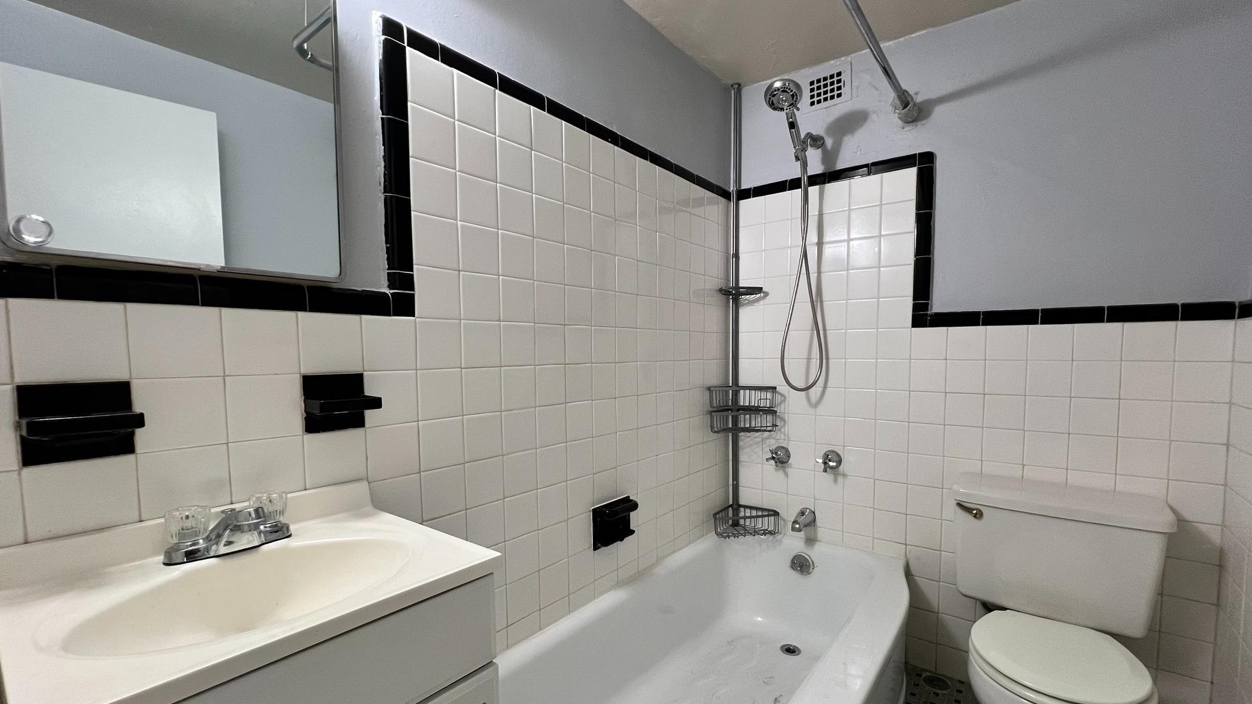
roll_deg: -0.1
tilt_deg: -3.2
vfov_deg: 70.4
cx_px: 645
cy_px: 386
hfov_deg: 103.0
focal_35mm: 15
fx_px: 498
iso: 200
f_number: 1.8
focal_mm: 1.57
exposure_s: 1/60
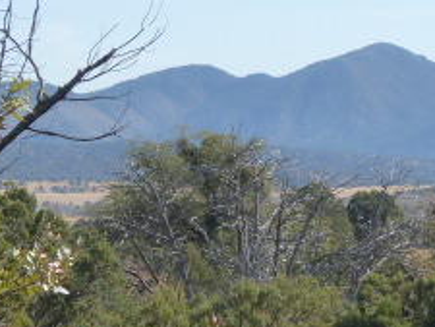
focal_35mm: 279
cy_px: 155
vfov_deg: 5.3
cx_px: 311
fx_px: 3508
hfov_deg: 7.1
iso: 80
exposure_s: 1/160
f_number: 7.1
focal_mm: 17.5
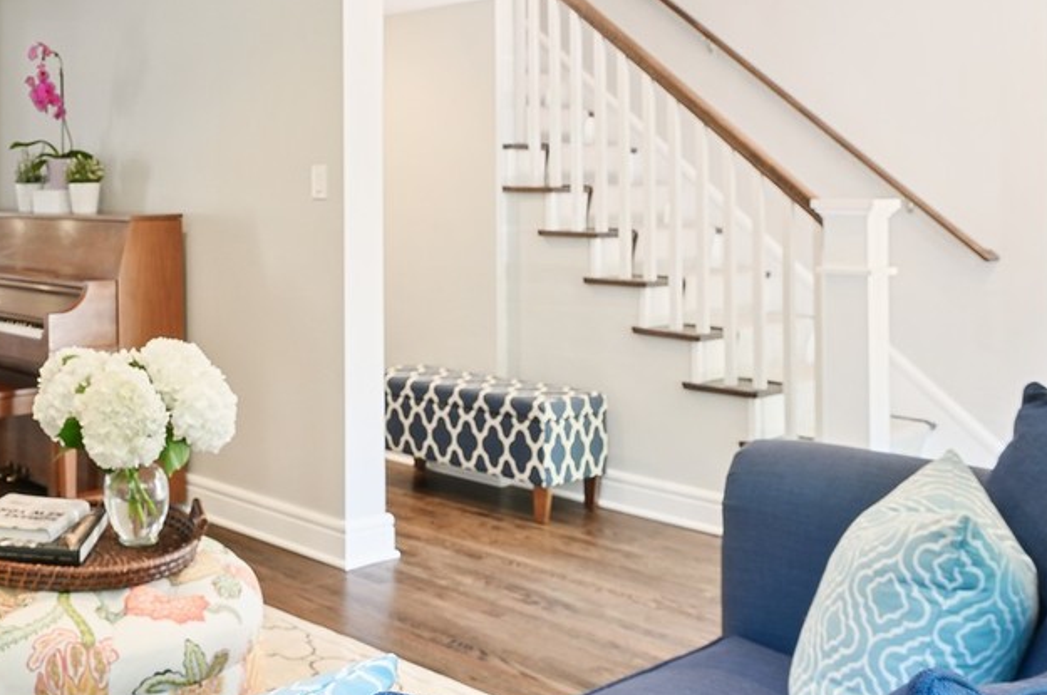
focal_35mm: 40
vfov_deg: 32.6
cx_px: 79
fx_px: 1171
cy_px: 199
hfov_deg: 43.4
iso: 200
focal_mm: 15.5
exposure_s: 1.5
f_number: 8
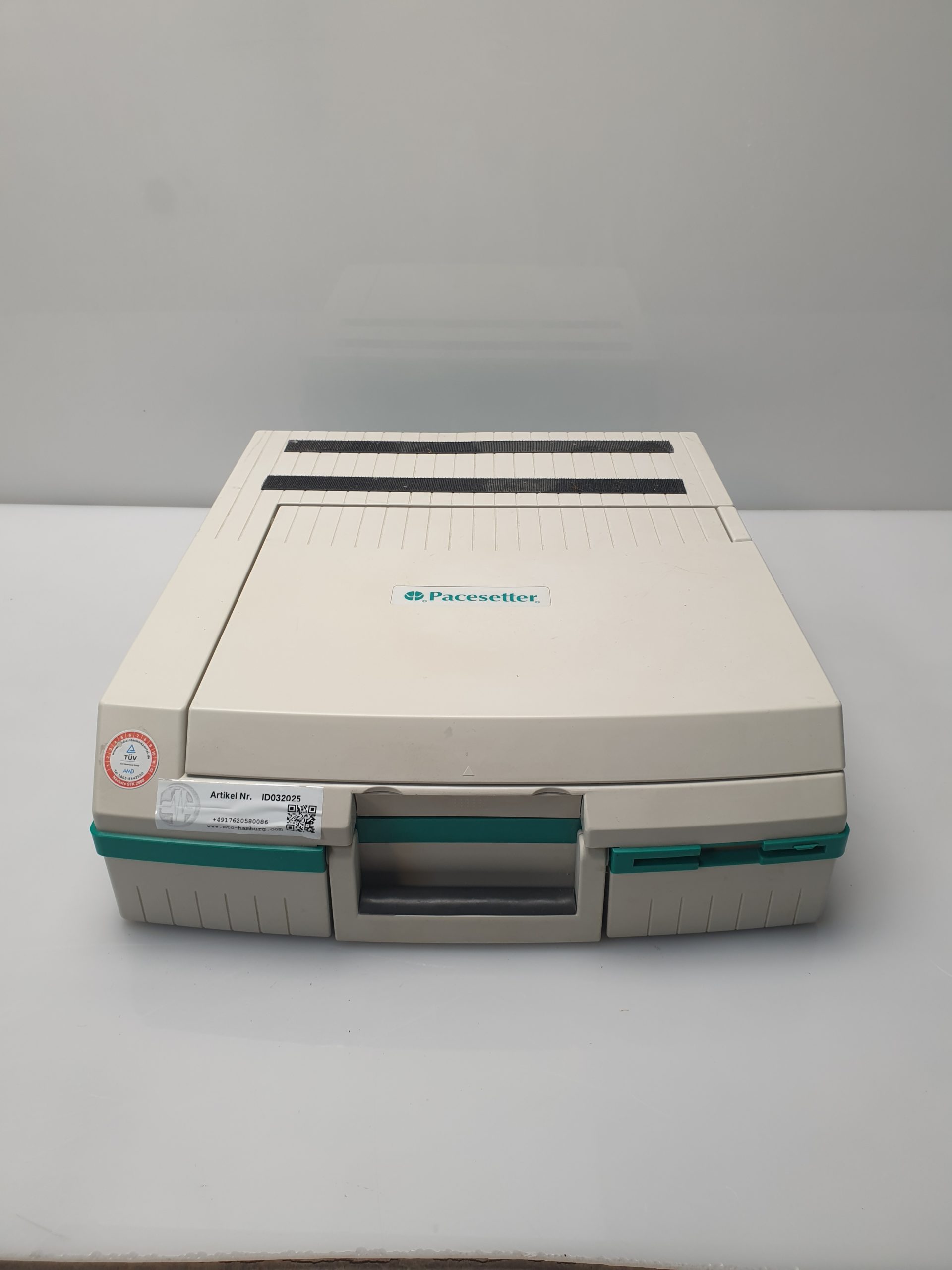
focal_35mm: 26
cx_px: 476
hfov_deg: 53.1
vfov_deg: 67.3
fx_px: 953
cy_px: 635
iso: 64
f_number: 2.4
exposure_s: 1/50
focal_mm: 4.3
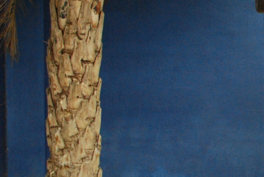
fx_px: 932
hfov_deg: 14.5
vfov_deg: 10.7
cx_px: 444
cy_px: 183
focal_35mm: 127
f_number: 4
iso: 800
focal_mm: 20
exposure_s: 1/640
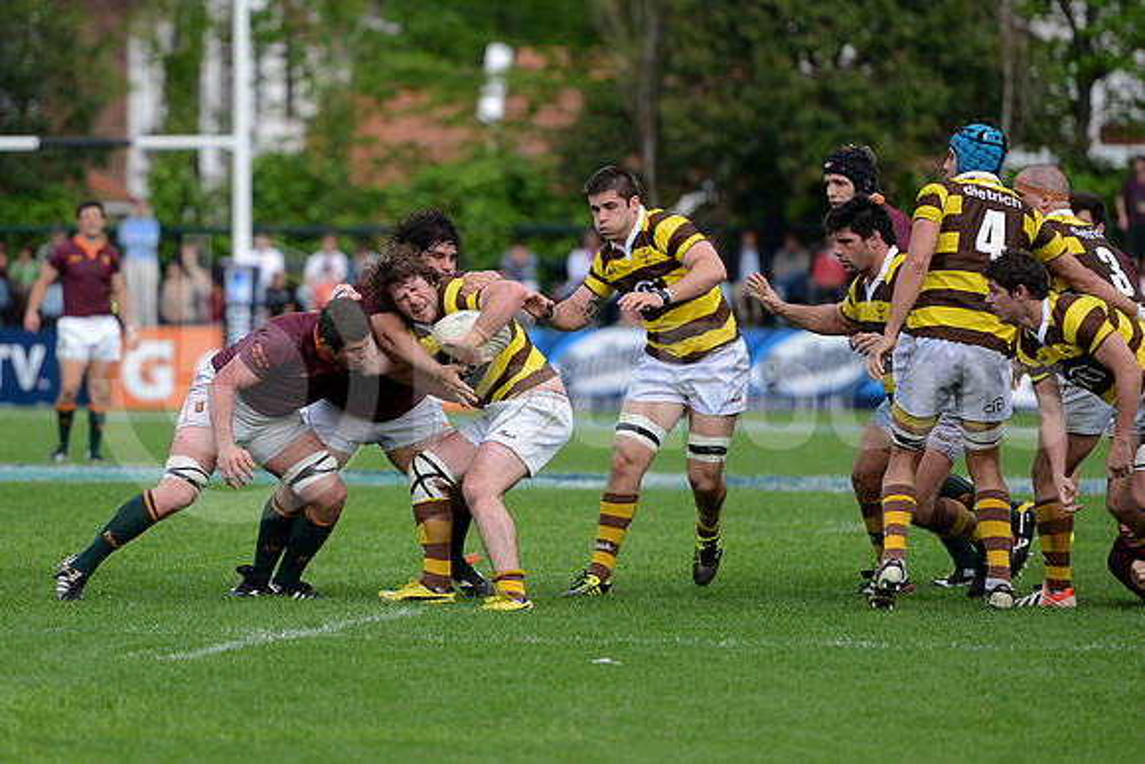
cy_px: 382
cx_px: 572
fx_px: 6203
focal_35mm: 195
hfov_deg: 10.5
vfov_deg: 7.0
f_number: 2.8
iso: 320
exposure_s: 1/1000
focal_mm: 195
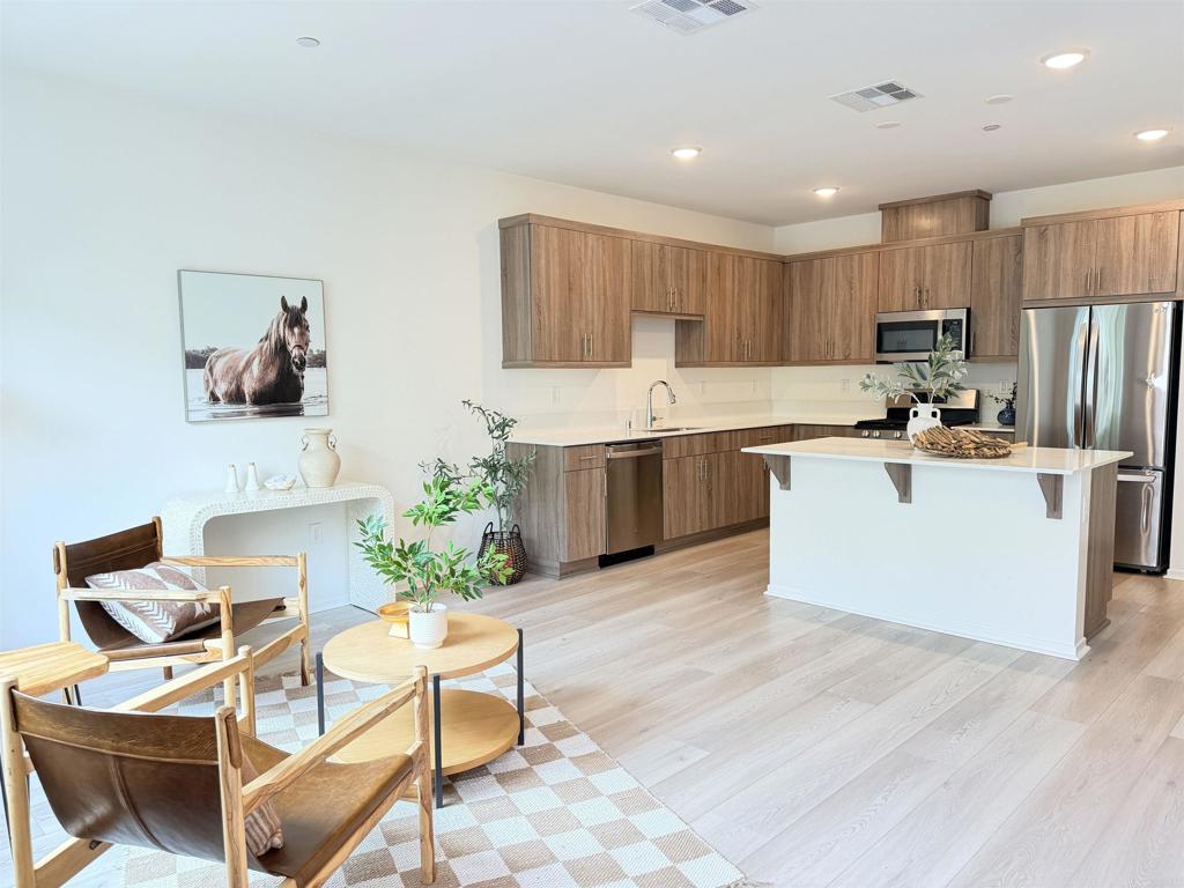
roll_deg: +0.8
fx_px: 821
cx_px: 592
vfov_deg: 56.8
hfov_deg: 71.6
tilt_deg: -4.9
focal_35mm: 24
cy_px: 444
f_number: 1.78
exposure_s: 1/120
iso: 400
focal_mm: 6.76
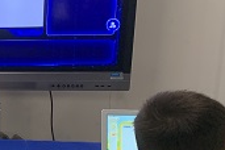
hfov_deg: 18.7
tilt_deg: -15.5
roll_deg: +2.2
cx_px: -122
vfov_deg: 14.4
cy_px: 99
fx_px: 594
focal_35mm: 95
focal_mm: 4.25
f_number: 1.8
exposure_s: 1/49
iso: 64
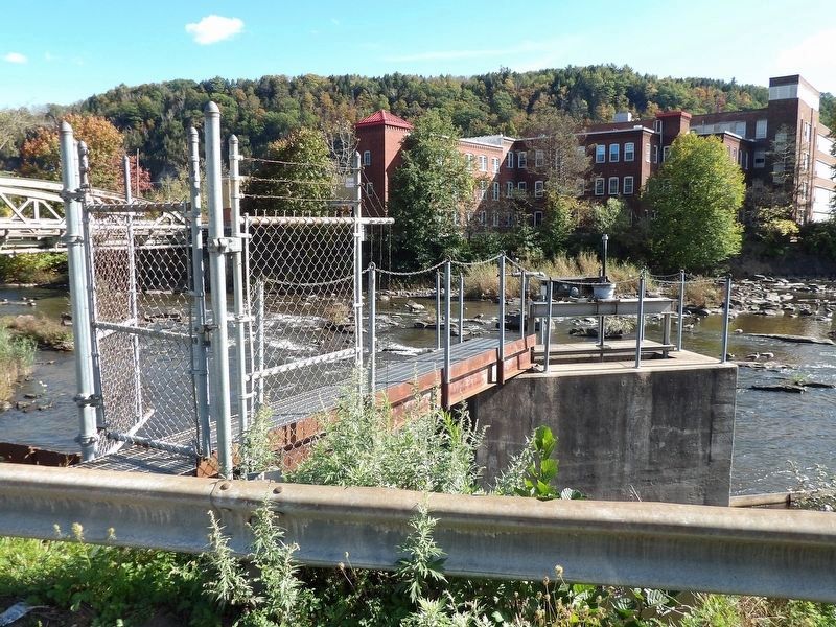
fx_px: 676
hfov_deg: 63.4
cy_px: 314
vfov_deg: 49.7
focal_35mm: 28
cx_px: 418
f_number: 3.4
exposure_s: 1/332
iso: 100
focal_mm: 5
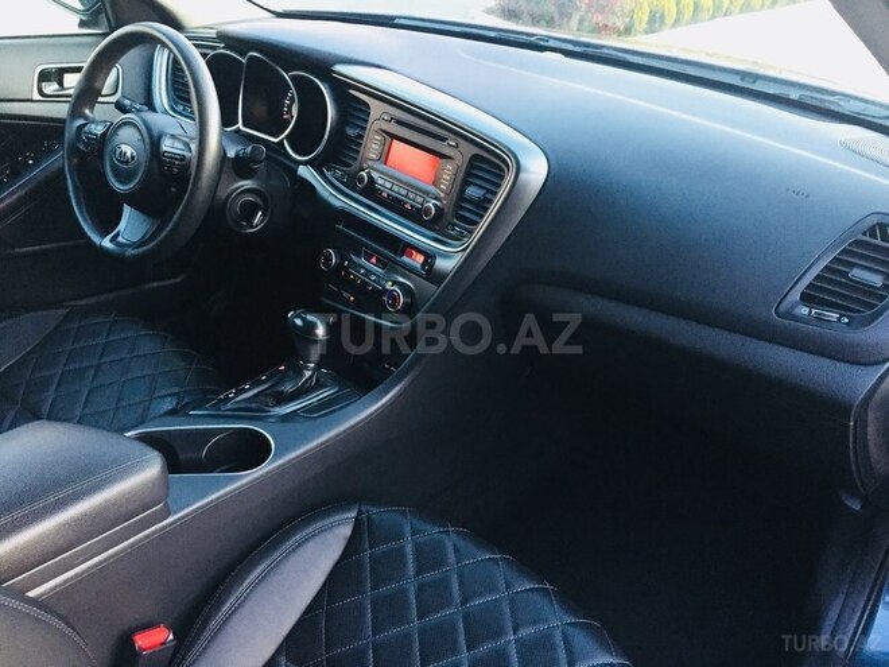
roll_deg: -3.9
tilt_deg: -30.4
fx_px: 745
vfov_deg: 48.2
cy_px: 334
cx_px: 444
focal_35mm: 29
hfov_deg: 61.7
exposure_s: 1/25
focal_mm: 4.15
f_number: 2.2
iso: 250
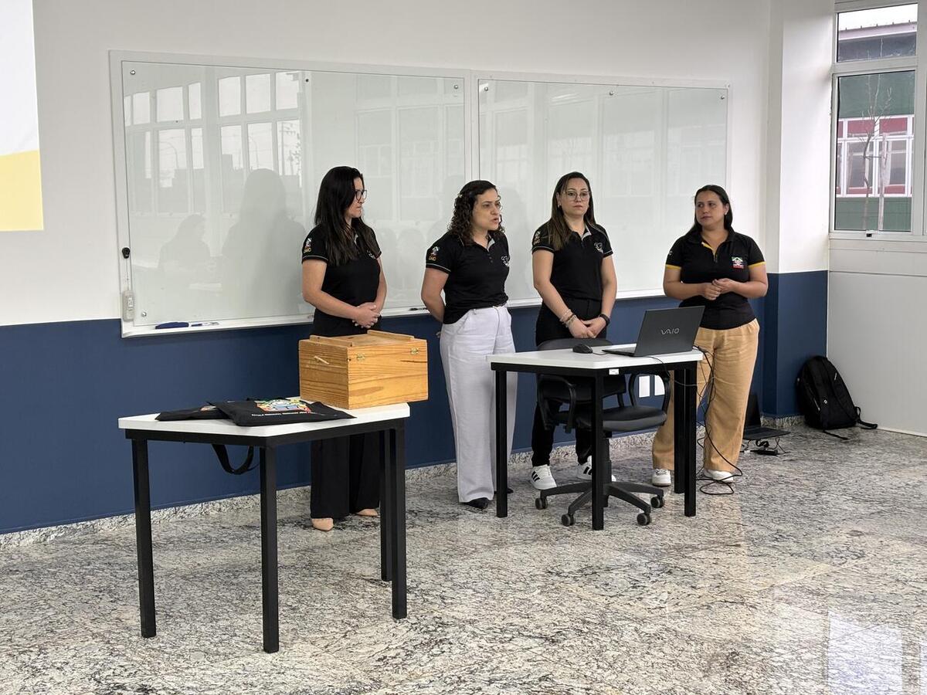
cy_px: 348
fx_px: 1393
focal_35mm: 52
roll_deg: +0.7
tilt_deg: -6.4
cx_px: 464
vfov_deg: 28.0
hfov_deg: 36.8
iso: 80
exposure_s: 1/60
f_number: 1.6
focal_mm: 5.96
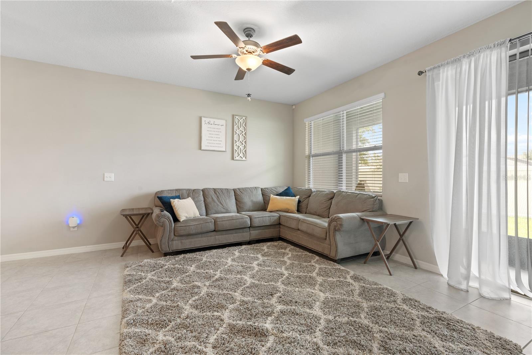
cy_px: 178
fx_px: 236
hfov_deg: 96.7
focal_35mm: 16
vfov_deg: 73.7
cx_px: 266
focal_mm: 16
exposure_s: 2
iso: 250
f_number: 9
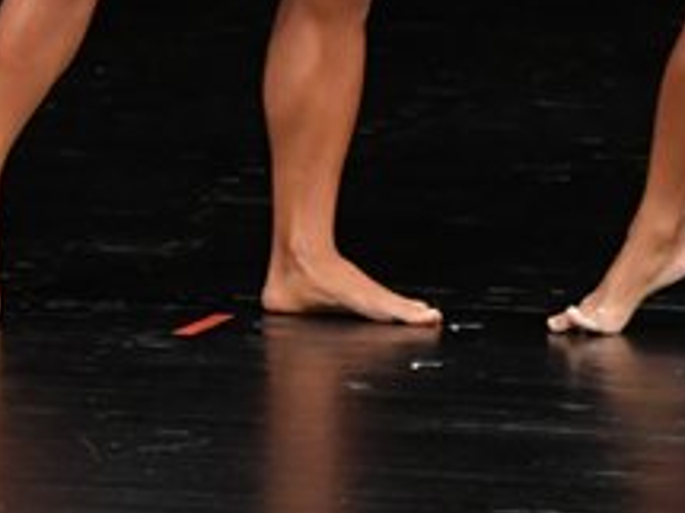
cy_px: -268
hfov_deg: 2.1
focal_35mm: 936
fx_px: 18512
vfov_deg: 1.6
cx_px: -107
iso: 3200
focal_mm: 180
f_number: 5.6
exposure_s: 1/400
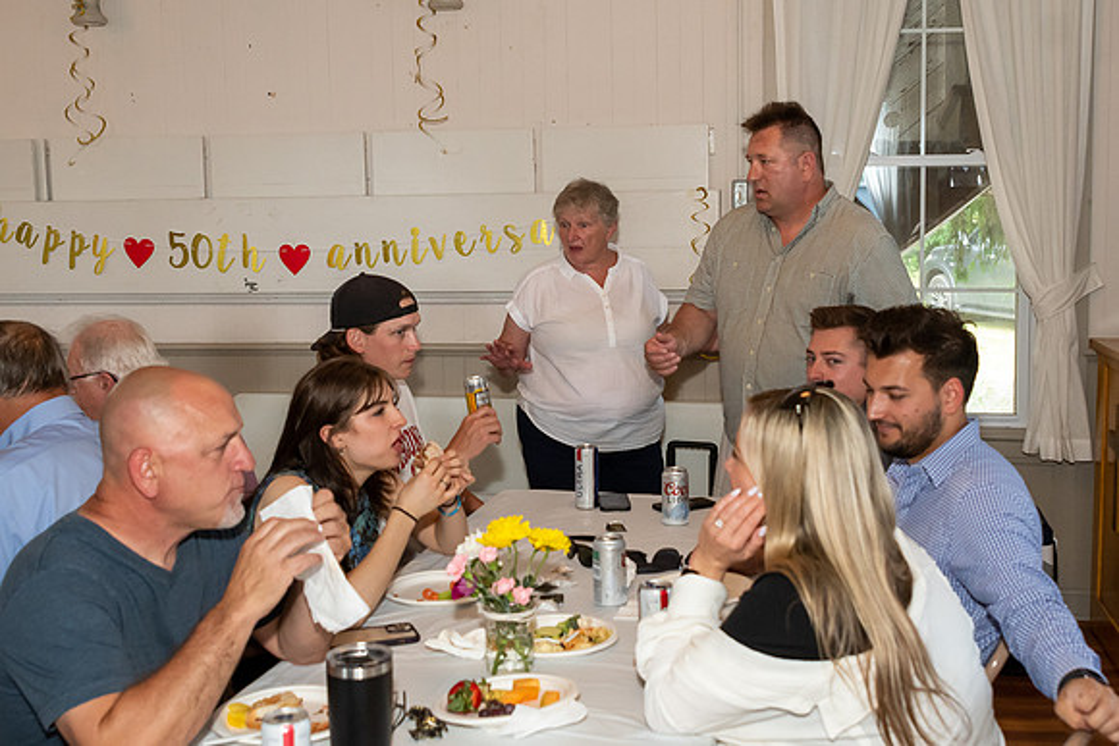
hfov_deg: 47.3
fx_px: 1275
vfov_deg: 32.6
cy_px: 321
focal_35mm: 41
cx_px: 637
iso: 1600
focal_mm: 24
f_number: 4
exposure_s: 1/125
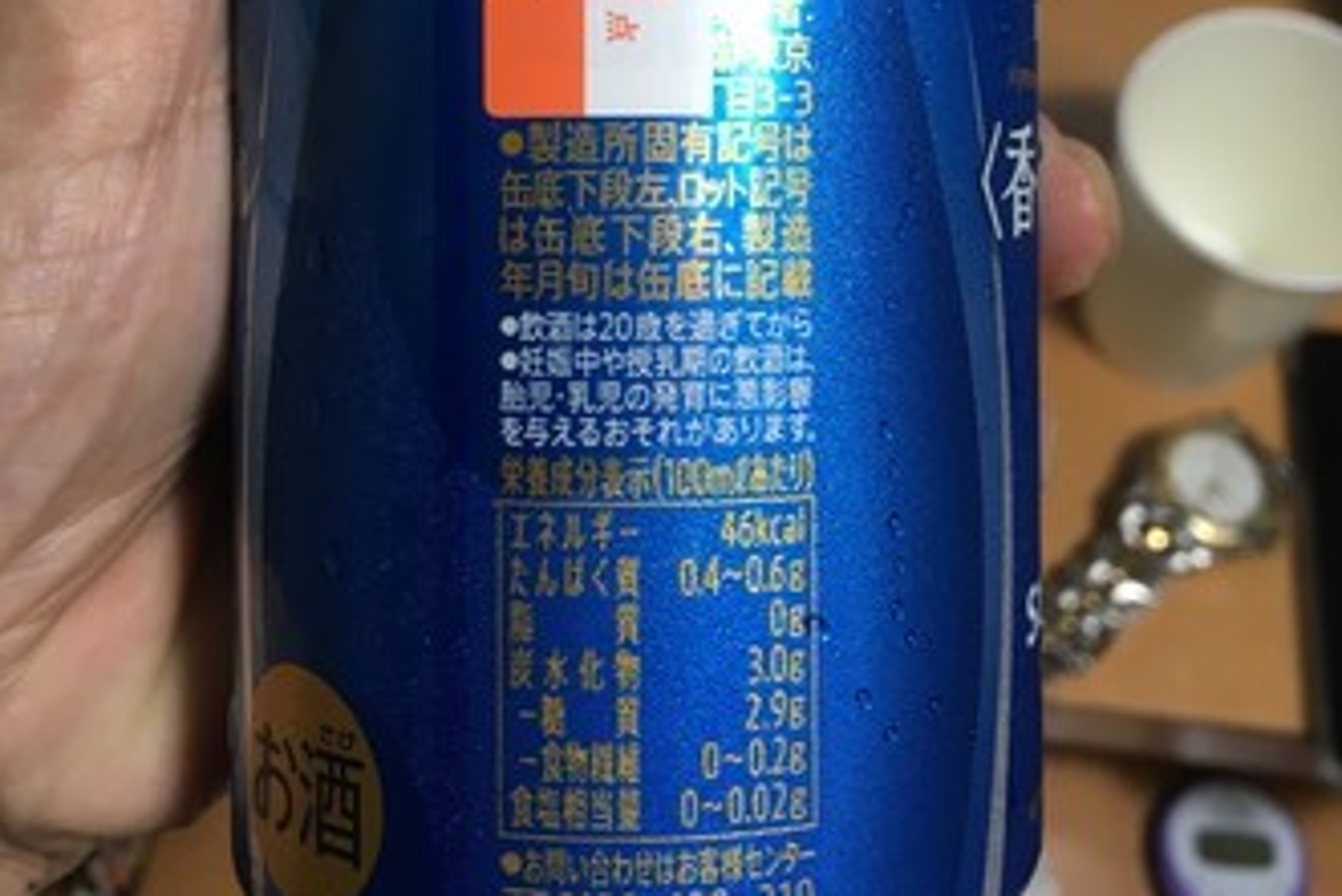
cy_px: 174
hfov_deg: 47.4
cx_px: 681
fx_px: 1529
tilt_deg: -60.4
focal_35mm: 41
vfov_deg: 31.8
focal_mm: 4.15
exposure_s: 1/30
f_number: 2.2
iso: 50
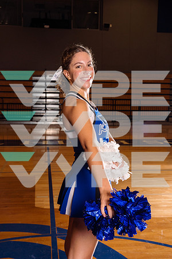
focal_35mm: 44
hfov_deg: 30.5
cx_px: 86
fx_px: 315
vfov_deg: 44.5
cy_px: 130
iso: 250
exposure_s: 1/250
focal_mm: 44
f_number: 8
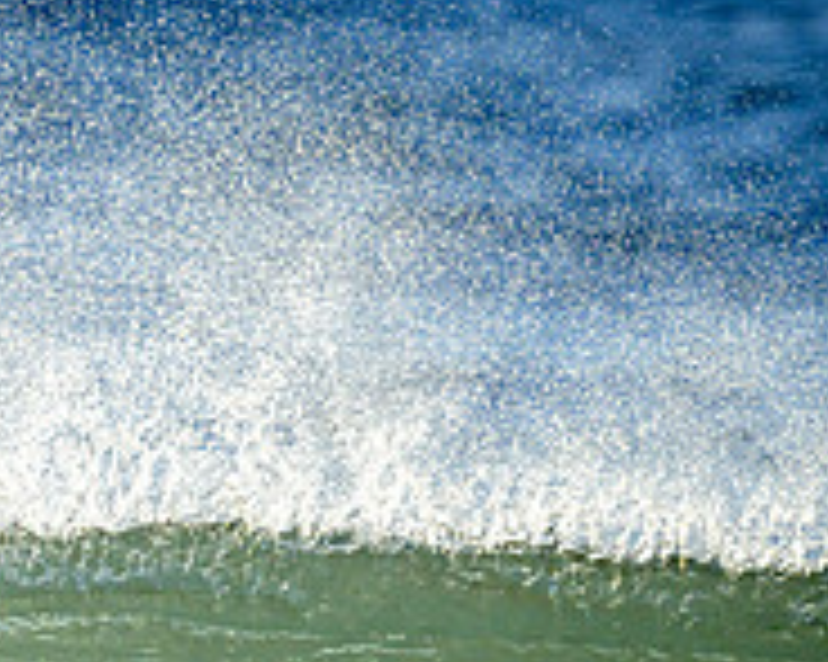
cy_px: 817
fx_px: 58047
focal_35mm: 2370
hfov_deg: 0.8
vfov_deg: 0.7
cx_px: -198
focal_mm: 800
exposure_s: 1/2000
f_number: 6.3
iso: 360
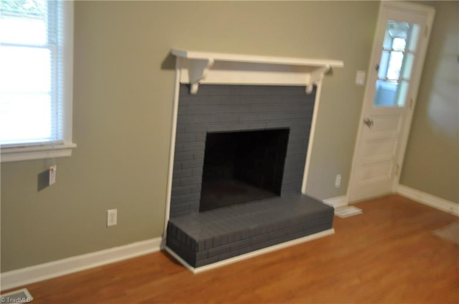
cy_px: 152
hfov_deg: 53.2
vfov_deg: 36.7
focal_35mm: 36
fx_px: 458
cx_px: 230
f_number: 3.8
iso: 800
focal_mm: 24
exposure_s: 1/8
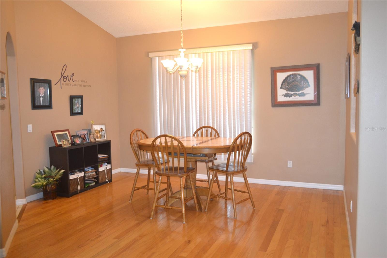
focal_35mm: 30
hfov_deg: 61.9
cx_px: 194
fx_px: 322
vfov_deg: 43.6
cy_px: 129
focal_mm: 20
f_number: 3.8
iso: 800
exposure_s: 1/60
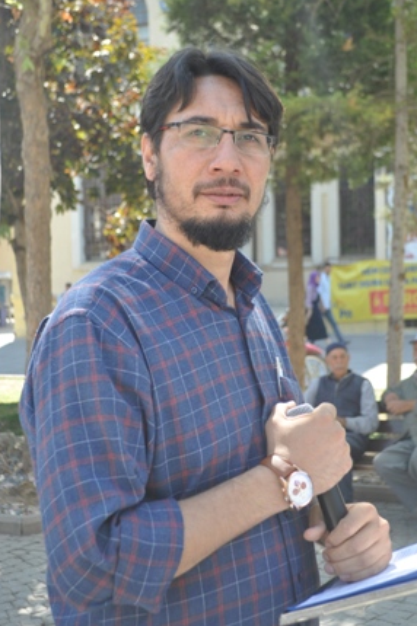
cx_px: 207
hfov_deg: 27.0
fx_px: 870
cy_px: 310
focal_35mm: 50
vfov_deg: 39.6
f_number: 6.3
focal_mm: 32
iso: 200
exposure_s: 1/160
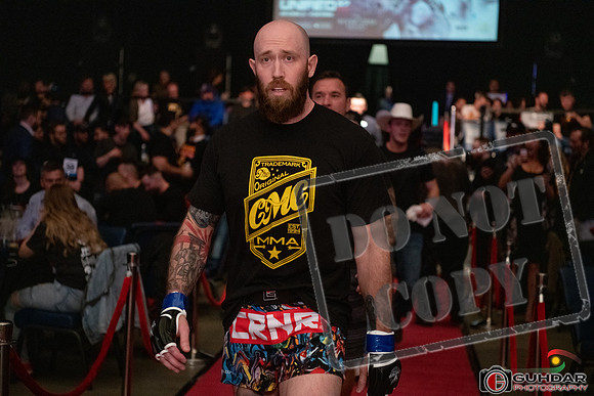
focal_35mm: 70
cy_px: 198
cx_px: 297
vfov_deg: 19.5
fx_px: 1155
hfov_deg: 28.8
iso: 3200
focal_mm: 70
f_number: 2.8
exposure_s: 1/500
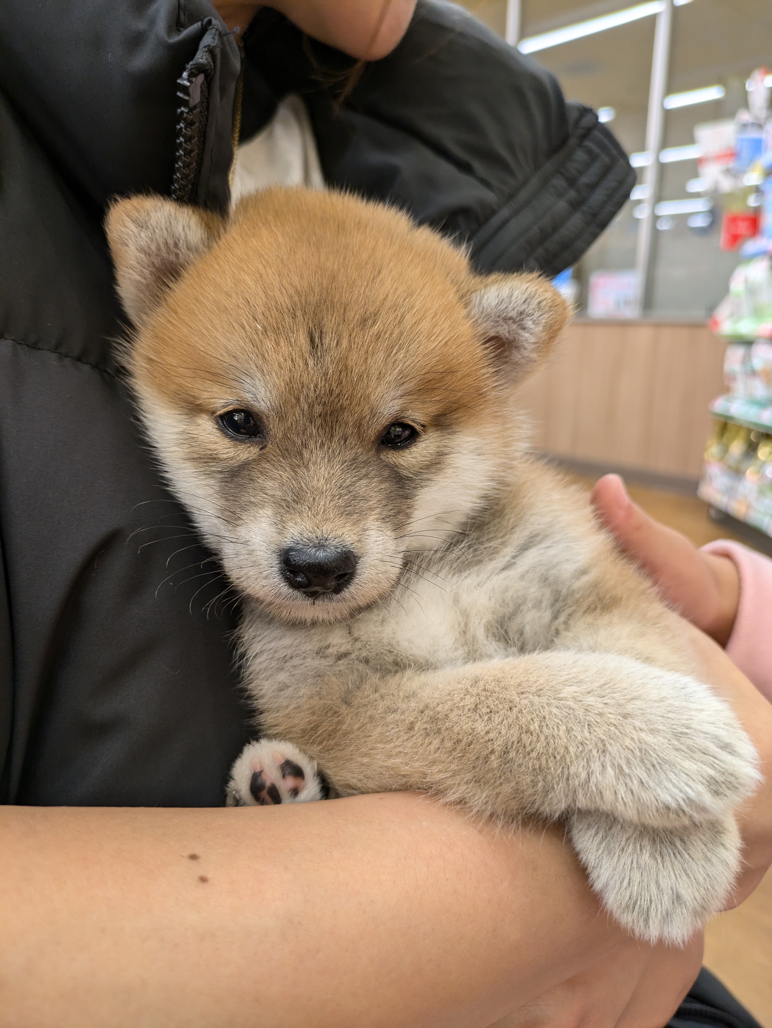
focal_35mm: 25
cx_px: 386
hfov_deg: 54.9
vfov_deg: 69.4
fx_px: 743
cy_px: 514
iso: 173
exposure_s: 1/50
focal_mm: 5.43
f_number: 1.89
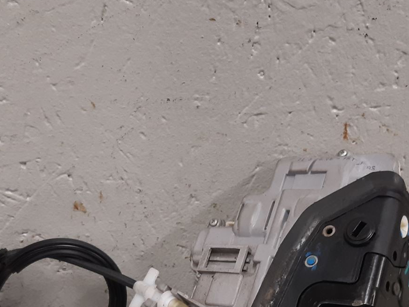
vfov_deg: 23.5
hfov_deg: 31.6
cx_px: 238
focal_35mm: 61
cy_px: 271
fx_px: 721
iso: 160
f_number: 1.7
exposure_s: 1/50
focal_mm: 3.93
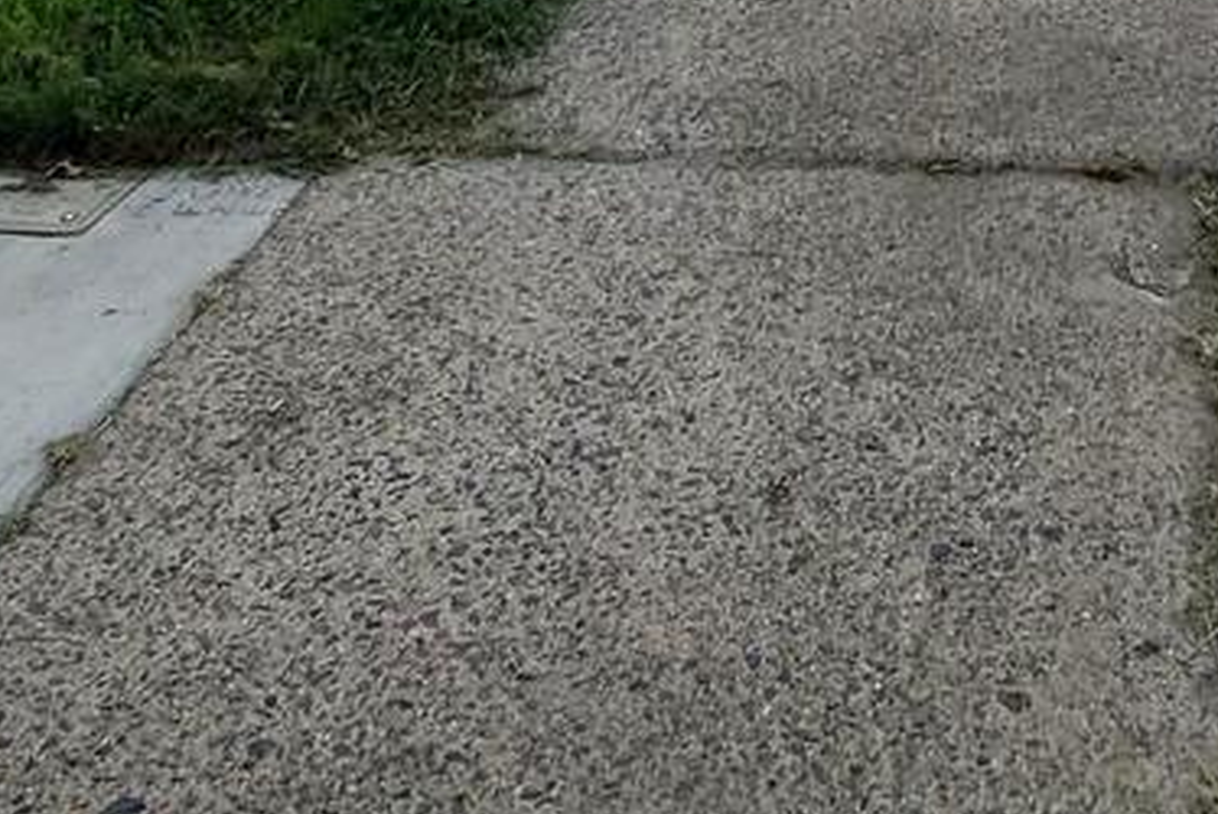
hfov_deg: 35.7
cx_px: 1111
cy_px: -791
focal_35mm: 52
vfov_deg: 18.2
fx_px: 1761
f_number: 2.2
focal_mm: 1.8
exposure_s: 1/1290
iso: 50
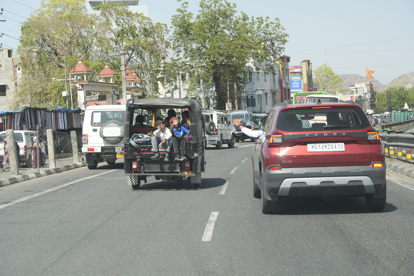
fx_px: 810
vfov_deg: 19.3
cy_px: 138
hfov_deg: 28.7
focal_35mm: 70
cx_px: 207
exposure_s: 1/250
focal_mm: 47
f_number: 7.1
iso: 500
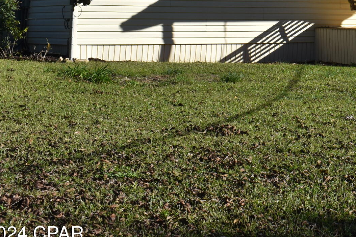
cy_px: -73
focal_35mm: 111
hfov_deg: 17.2
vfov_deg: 12.0
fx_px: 1098
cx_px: 476
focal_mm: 26
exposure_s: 1/500
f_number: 11
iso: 200
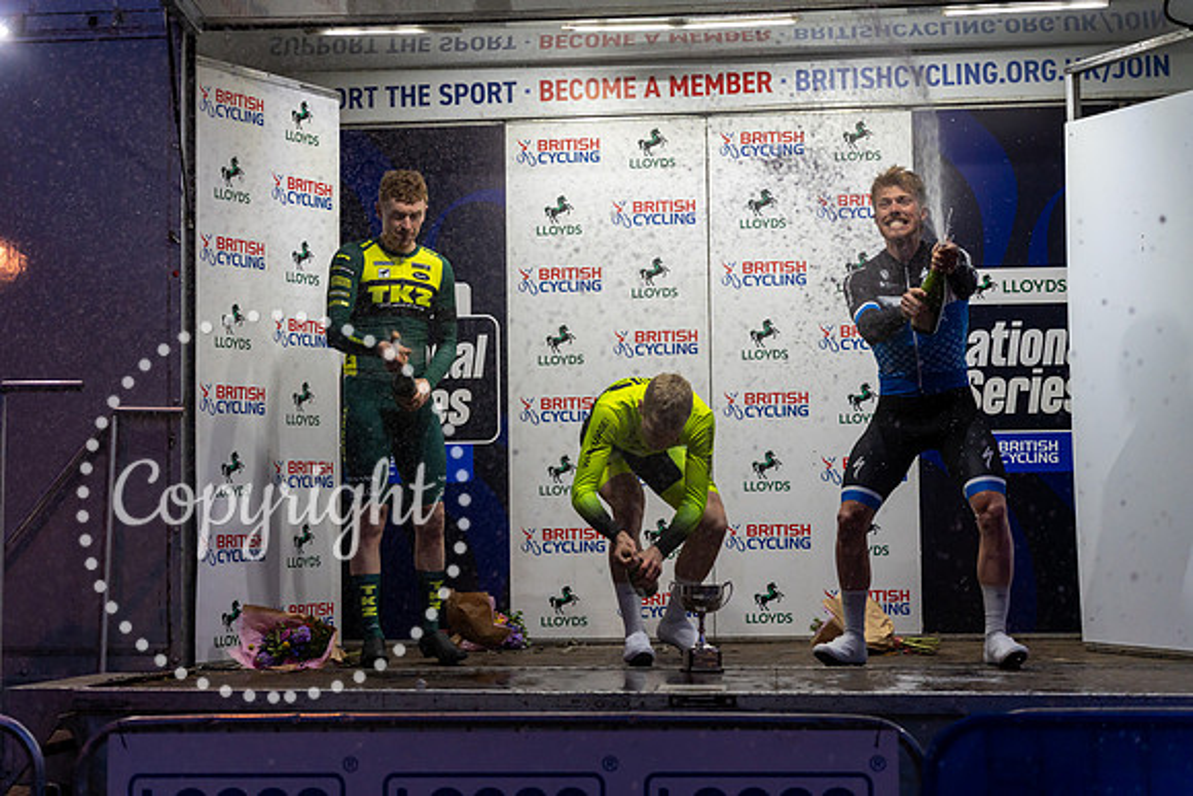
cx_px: 596
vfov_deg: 21.9
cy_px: 398
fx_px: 2055
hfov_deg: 32.4
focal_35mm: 62
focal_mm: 62
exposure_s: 1/640
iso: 1250
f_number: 2.8
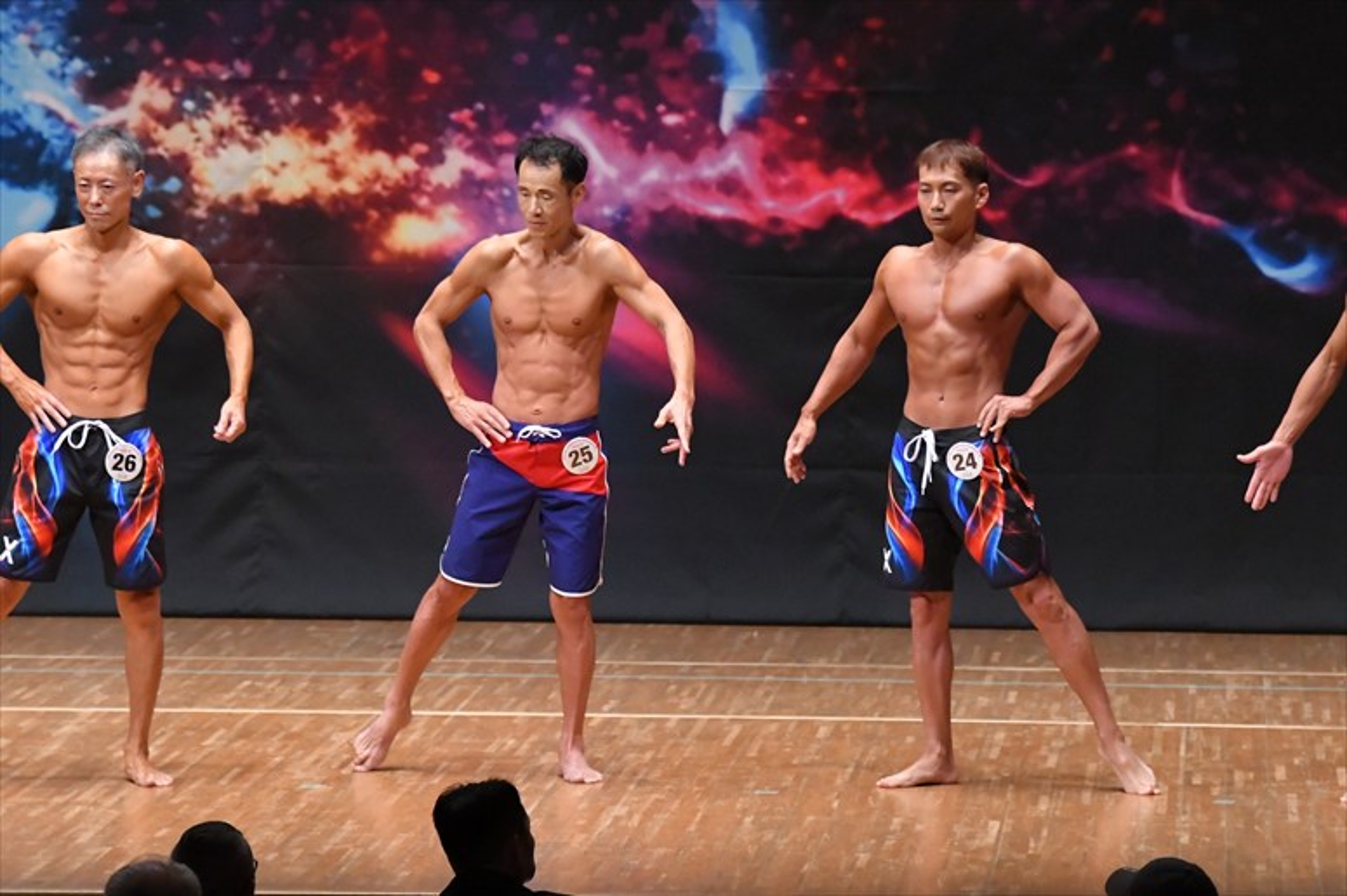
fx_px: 8415
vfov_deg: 6.1
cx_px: 674
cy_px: 448
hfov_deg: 9.2
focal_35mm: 225
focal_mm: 150
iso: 8000
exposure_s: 1/400
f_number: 5.6
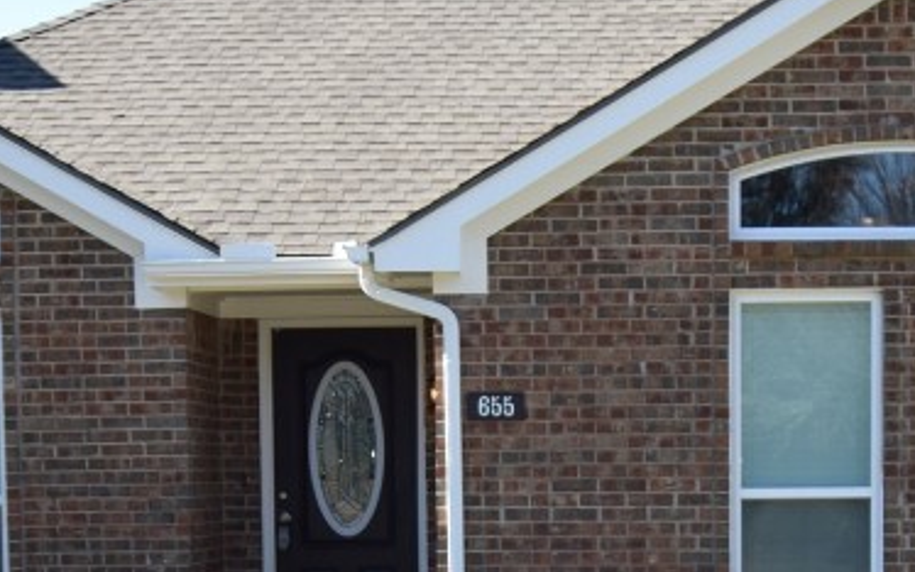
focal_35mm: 94
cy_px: 711
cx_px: 537
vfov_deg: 13.5
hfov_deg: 22.1
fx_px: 2345
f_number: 5.6
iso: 100
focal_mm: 20
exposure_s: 1/200
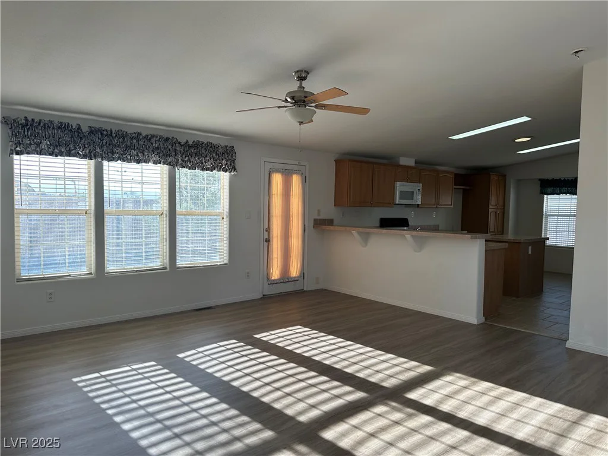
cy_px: 228
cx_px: 304
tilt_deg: -2.6
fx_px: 422
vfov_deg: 56.8
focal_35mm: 24
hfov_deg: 71.6
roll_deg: -1.2
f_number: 1.78
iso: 80
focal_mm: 6.86
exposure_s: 1/421
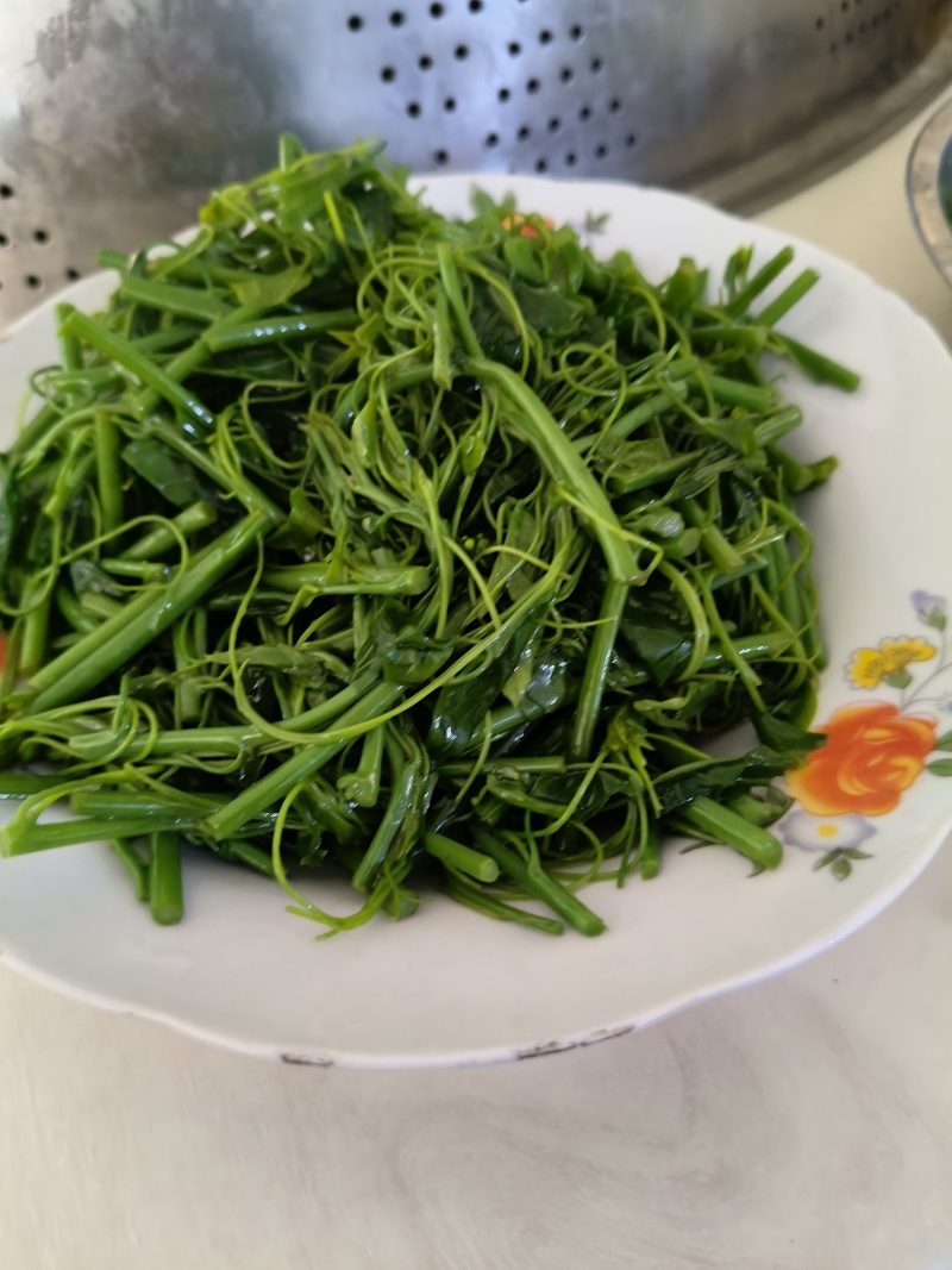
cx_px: 476
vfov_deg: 67.3
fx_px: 954
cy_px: 635
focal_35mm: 26
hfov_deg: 53.1
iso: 1250
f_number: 1.8
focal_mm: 4.84
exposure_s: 1/25
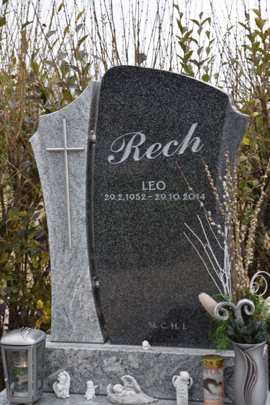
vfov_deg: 28.1
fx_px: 810
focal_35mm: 72
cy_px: 202
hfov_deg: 18.9
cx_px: 135
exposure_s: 1/160
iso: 400
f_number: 6.3
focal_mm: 48
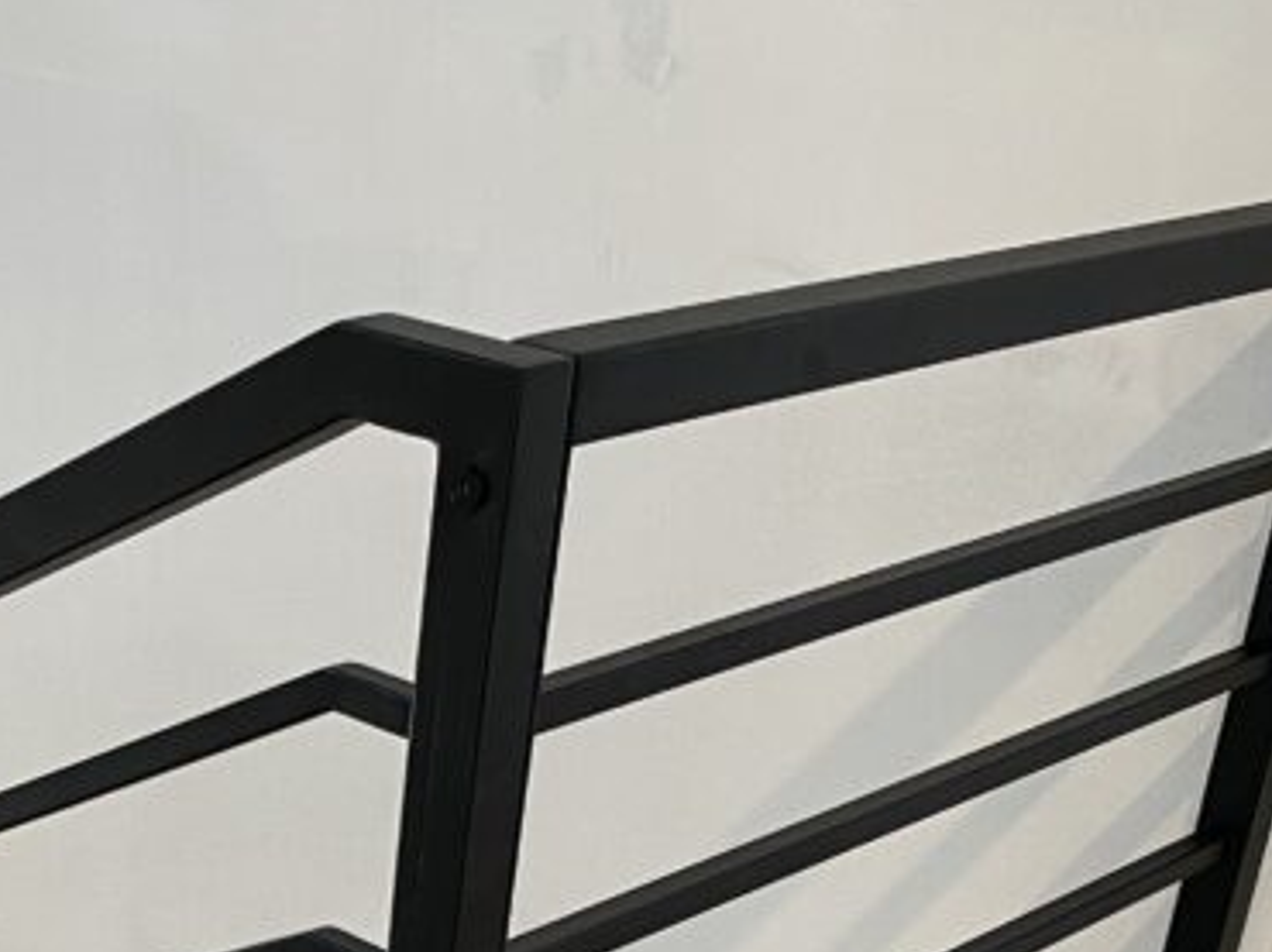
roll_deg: -3.8
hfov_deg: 26.5
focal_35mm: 72
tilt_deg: -29.7
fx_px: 2644
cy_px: 1189
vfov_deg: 19.1
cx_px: 230
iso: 100
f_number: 1.8
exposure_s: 1/50
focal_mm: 4.25
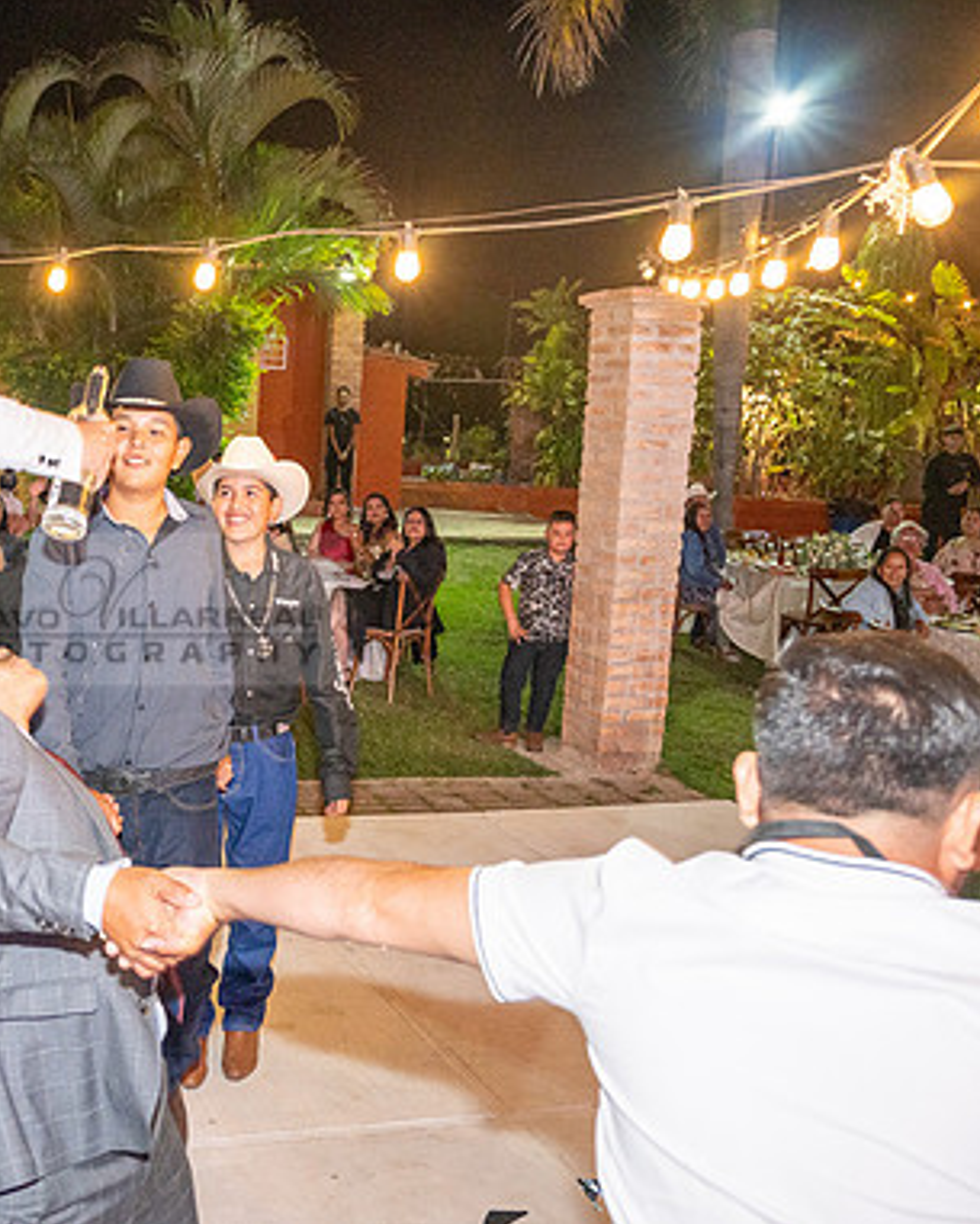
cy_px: 609
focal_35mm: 40
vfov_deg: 45.8
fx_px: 1450
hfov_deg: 34.9
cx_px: 74
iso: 2500
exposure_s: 1/80
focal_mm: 28
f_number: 5
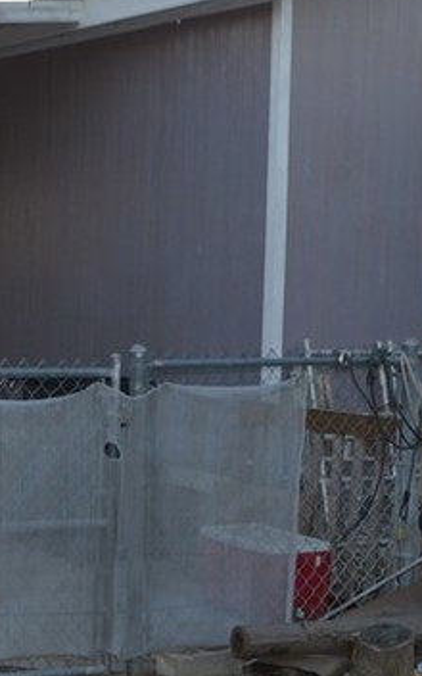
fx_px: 1472
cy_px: 348
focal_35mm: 80
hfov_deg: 15.9
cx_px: -19
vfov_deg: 25.8
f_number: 4
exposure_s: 1/125
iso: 200
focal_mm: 18
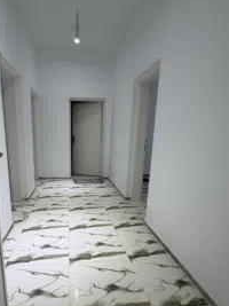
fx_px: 185
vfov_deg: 78.4
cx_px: 87
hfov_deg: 62.6
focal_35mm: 21
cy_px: 179
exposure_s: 1/100
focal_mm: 2.22
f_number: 2.2
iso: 40
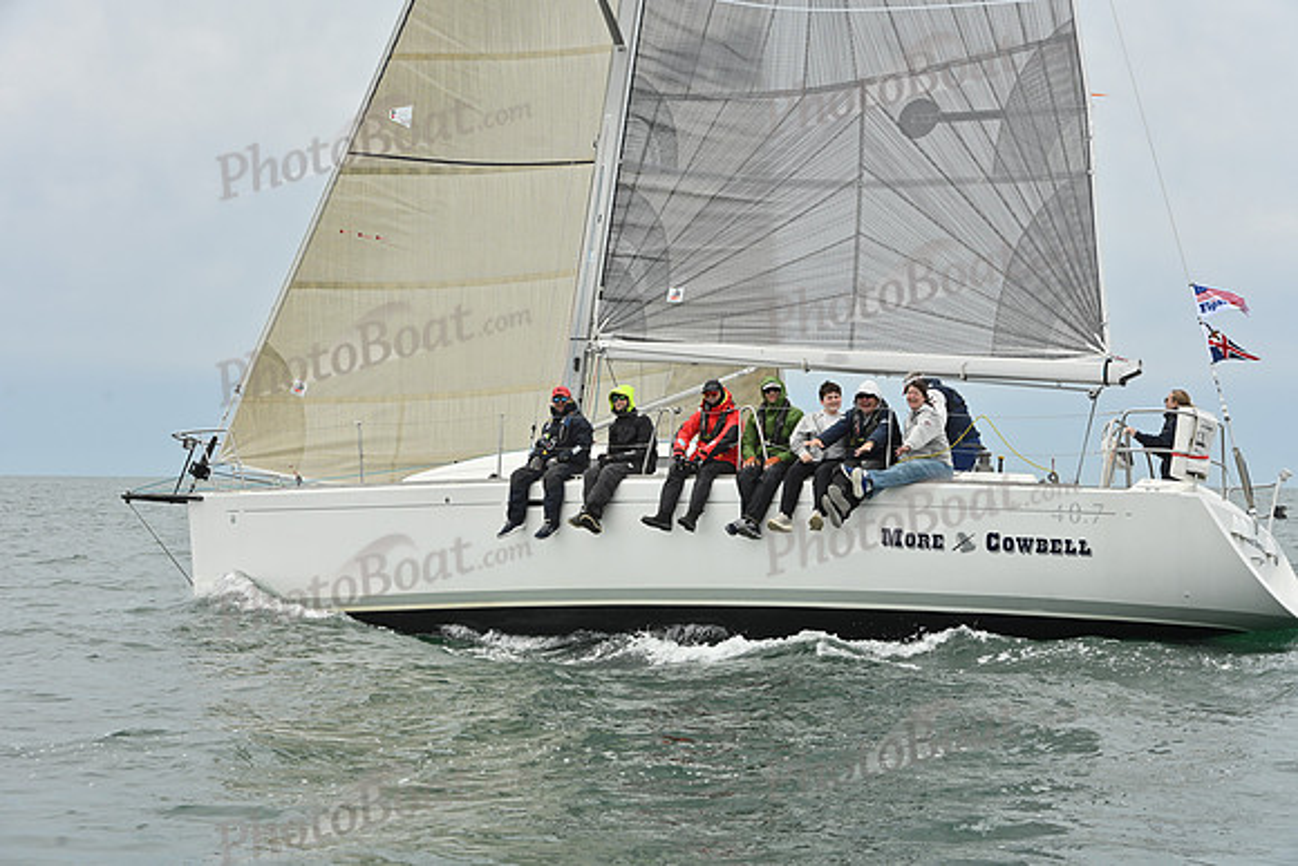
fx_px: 2524
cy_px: 433
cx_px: 649
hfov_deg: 28.8
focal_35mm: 70
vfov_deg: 19.5
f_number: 9
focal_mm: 70
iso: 320
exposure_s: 1/1000
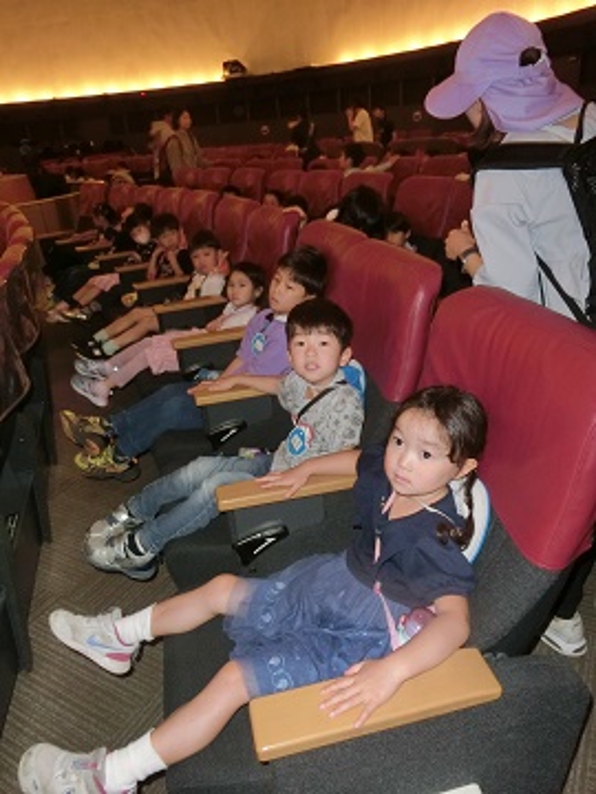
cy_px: 397
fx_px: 574
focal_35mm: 25
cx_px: 298
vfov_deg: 69.4
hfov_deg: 54.9
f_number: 3.5
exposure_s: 1/15
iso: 400
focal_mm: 4.5
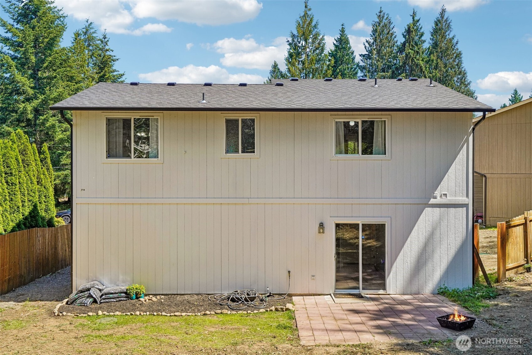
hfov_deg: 54.4
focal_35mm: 35
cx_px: 266
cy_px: 178
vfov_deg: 37.8
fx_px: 517
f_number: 8
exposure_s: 1/800
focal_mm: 35
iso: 400
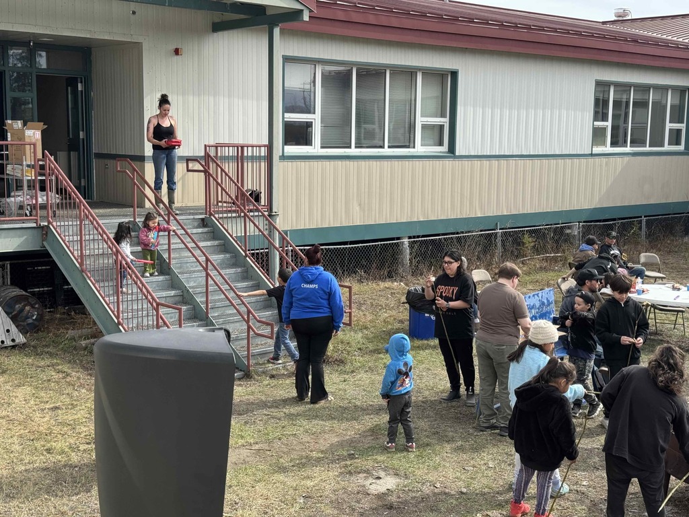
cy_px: 258
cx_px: 344
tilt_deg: -8.6
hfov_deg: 39.7
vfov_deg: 30.3
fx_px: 955
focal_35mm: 48
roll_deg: -1.7
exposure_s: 1/1923
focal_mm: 6.76
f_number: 1.78
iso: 64
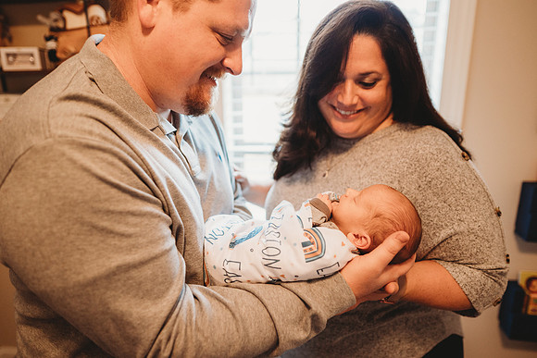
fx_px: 358
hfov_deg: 73.7
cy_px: 179
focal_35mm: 24
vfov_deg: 53.2
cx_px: 268
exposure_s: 1/160
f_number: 2.2
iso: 500
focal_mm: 24
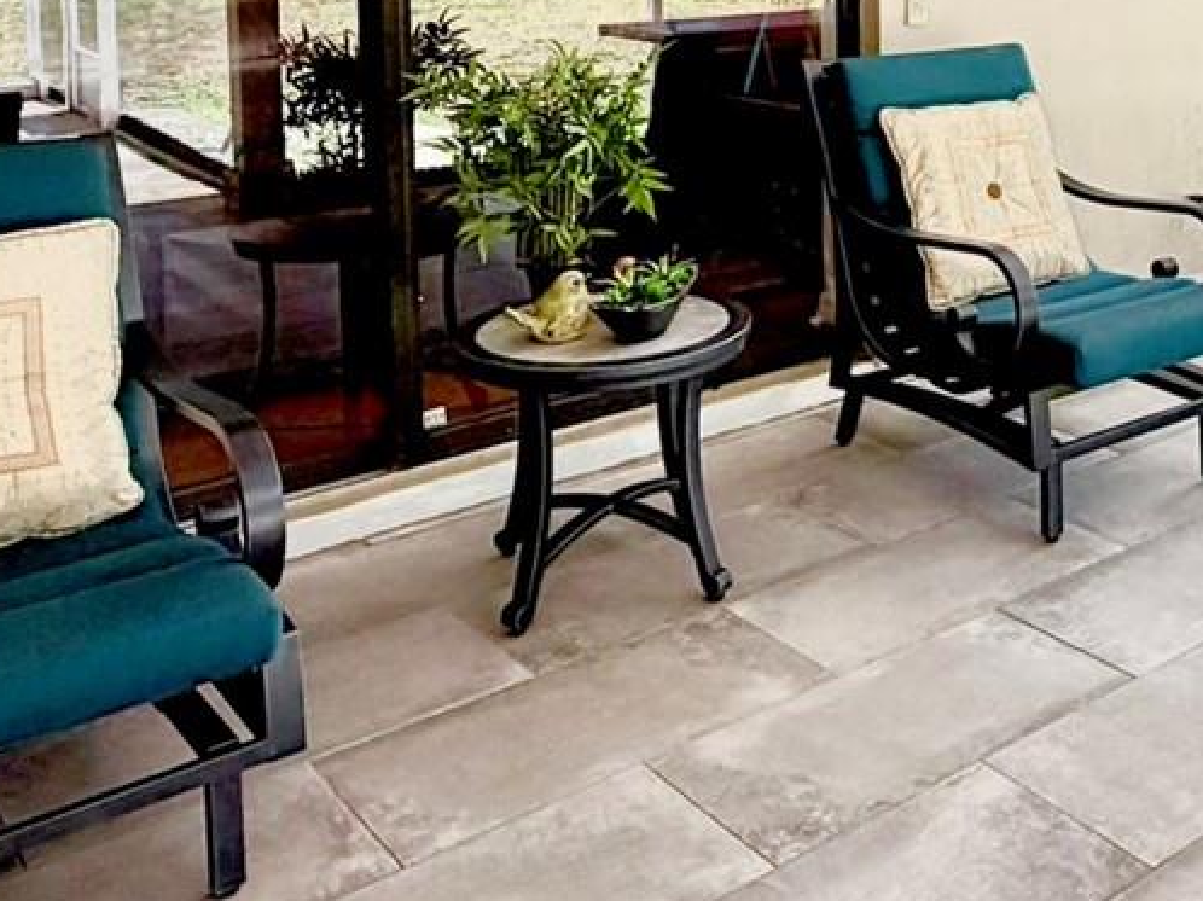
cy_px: 2
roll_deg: +0.3
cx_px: 1089
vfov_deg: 30.0
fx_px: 1563
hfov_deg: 39.0
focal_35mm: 45
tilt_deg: -4.7
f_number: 2.2
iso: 50
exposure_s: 1/121
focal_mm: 2.22
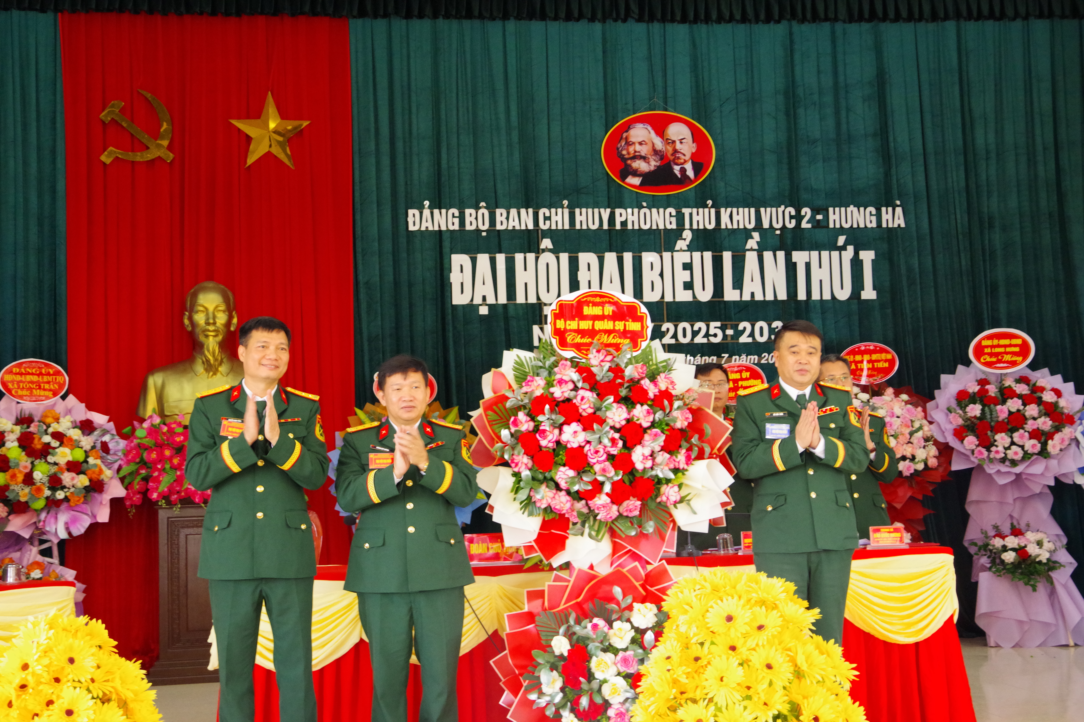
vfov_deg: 29.2
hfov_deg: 42.7
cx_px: 542
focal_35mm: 46
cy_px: 361
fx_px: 1385
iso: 3200
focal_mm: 31
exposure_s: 1/80
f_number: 8
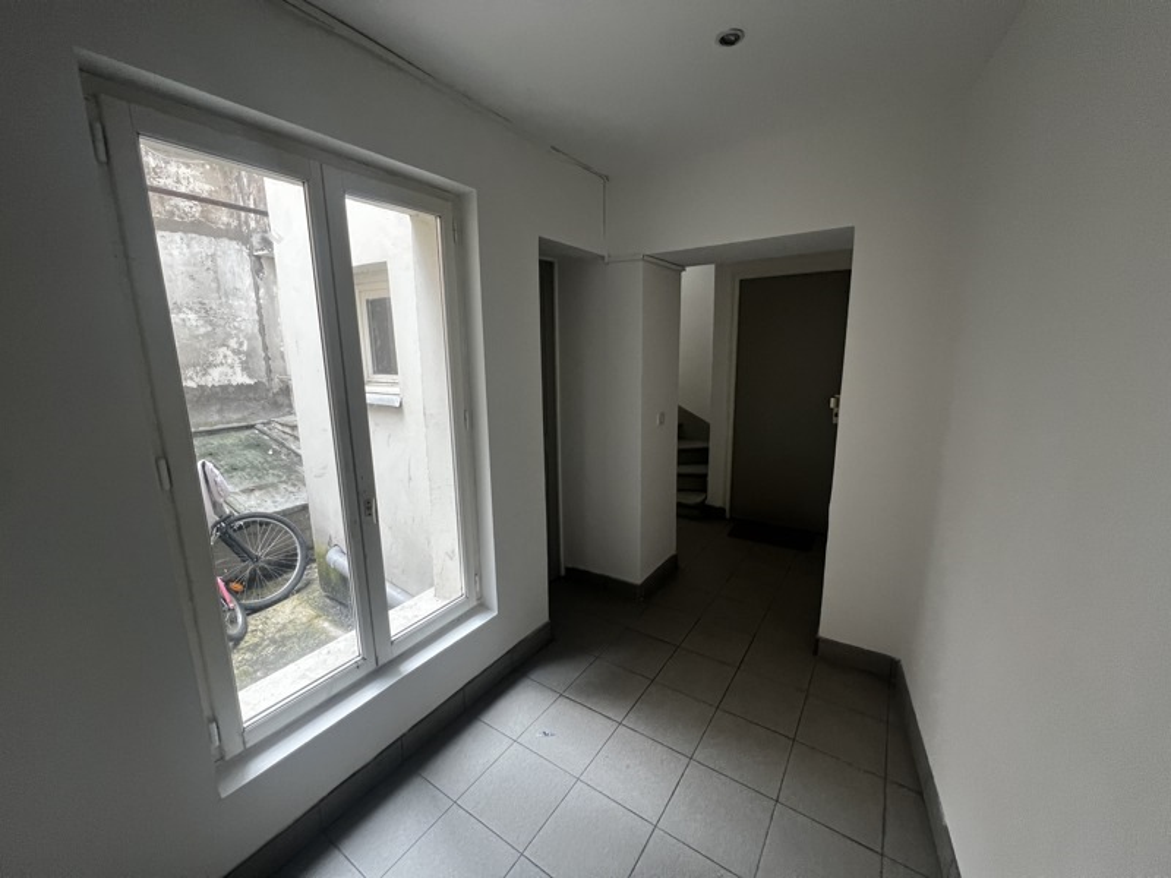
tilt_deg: -10.7
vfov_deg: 89.9
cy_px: 439
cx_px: 586
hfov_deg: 106.2
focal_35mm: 13
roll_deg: +0.4
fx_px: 440
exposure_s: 1/100
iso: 200
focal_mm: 1.57
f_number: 1.8
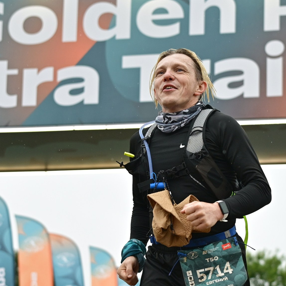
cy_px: 248
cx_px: 195
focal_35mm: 109
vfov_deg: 15.8
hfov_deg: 15.9
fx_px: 1019
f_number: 2
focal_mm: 36
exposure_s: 1/1250
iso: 400
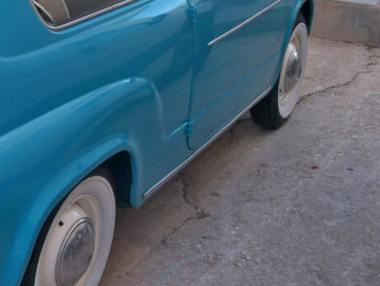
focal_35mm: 78
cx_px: -35
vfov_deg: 18.8
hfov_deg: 23.5
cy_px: 88
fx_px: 857
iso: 64
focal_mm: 6.2
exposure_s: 1/80
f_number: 3.5
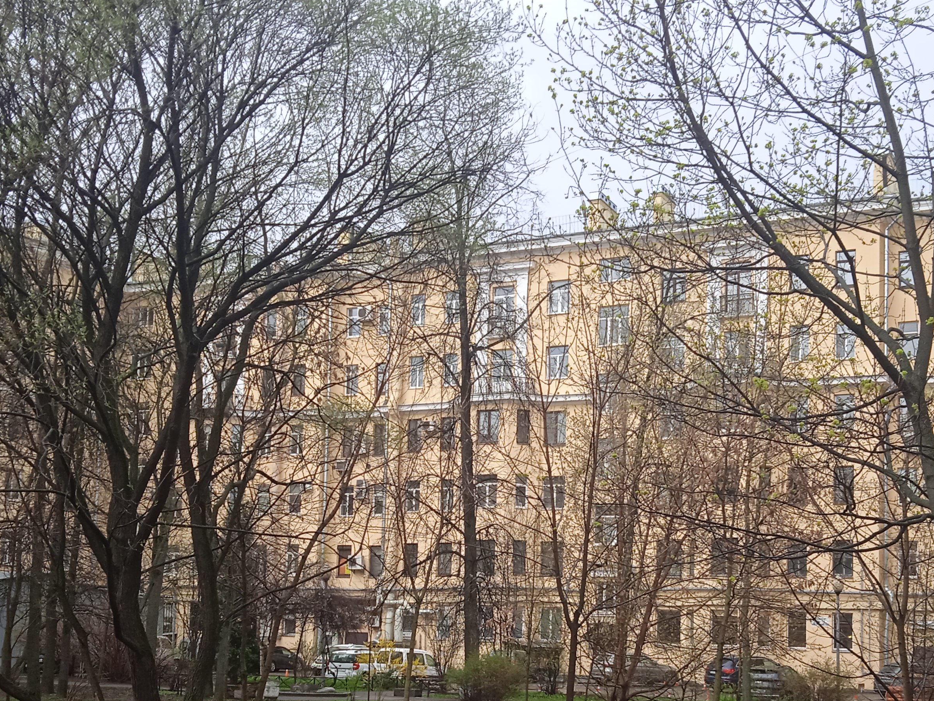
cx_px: 476
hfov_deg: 38.9
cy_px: 545
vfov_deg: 29.1
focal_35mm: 49
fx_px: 1322
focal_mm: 3.43
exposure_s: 1/120
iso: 114
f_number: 2.2
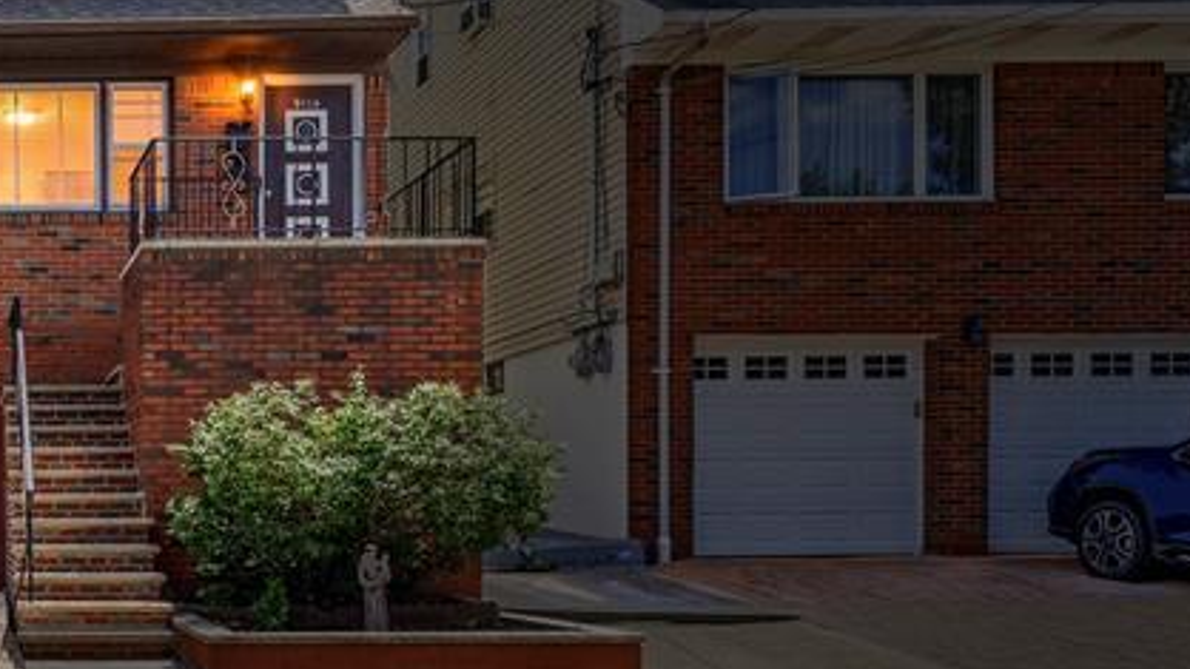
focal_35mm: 41
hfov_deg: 41.2
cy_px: 455
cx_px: -65
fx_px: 1294
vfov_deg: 28.8
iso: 100
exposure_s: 1/125
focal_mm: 16
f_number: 8
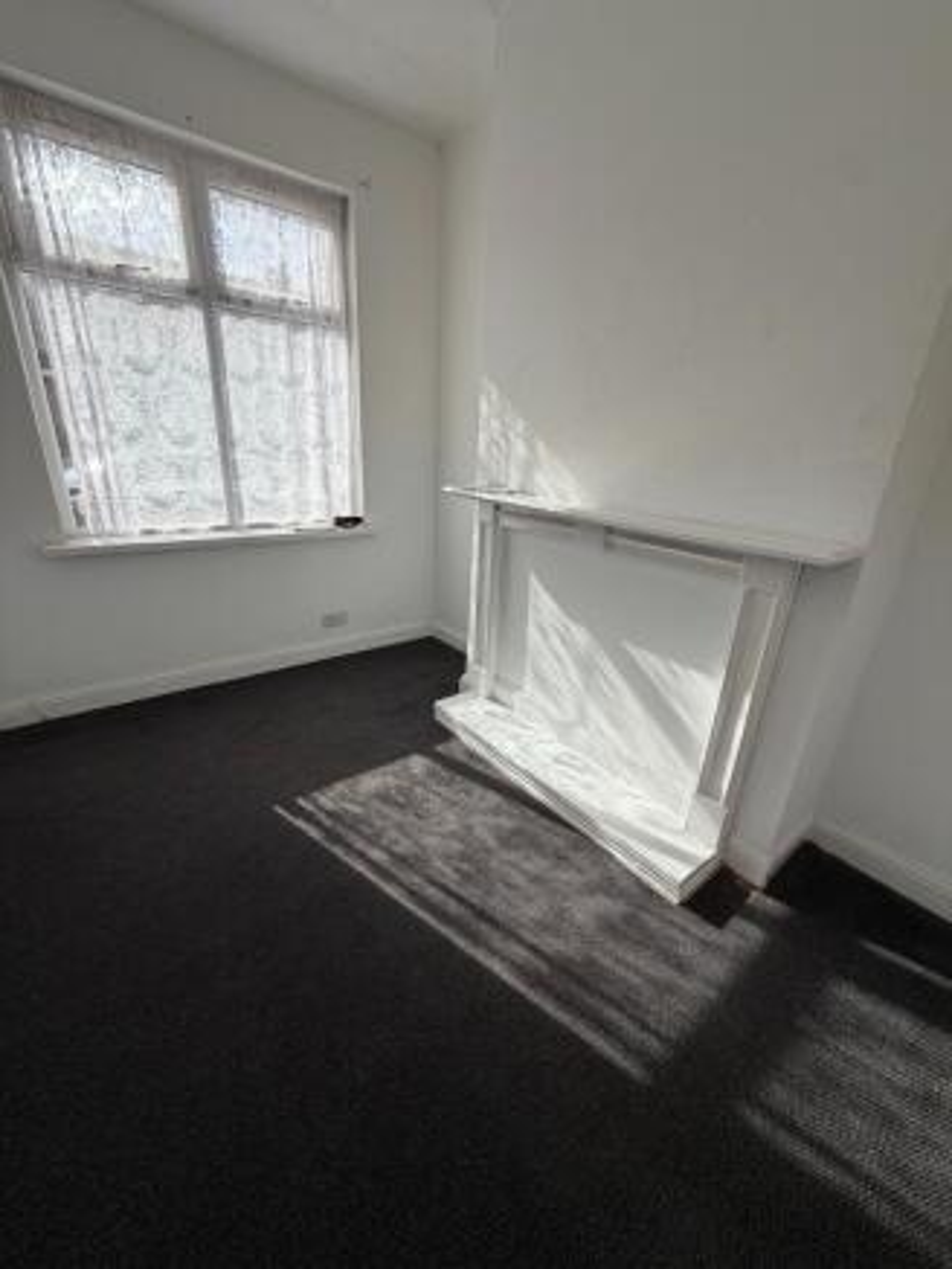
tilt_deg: -20.4
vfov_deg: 102.0
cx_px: 476
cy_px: 634
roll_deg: -3.4
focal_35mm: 14
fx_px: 513
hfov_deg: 85.7
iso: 40
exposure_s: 1/607
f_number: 2.2
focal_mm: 2.22
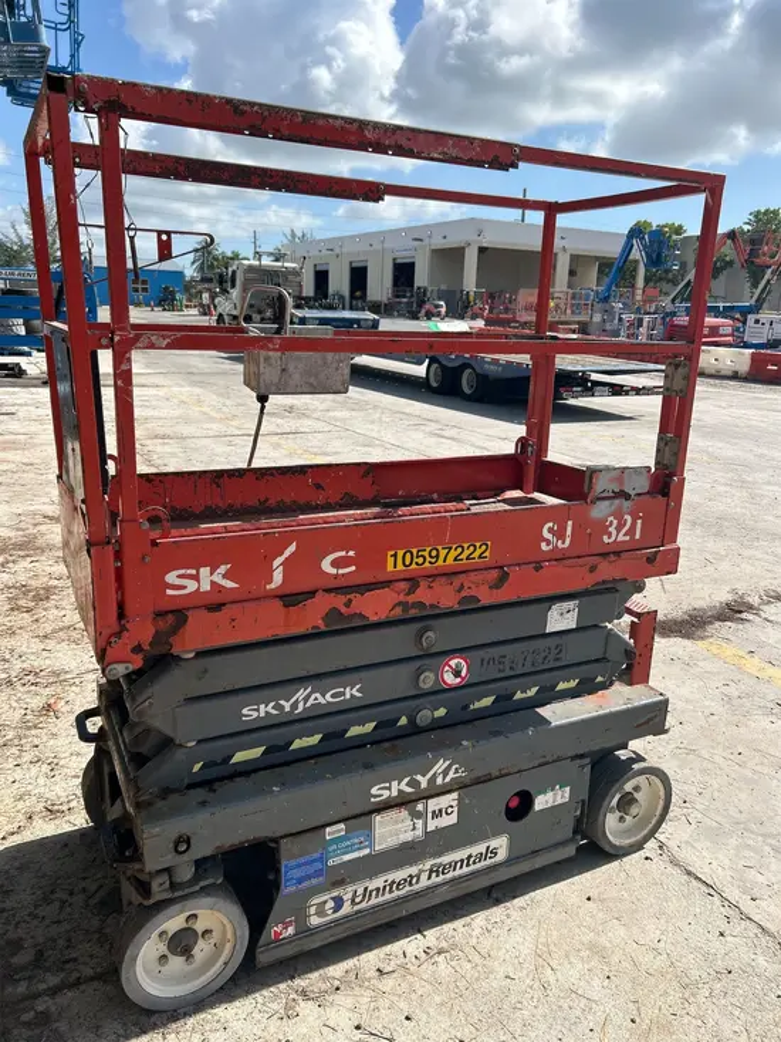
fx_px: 782
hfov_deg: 53.1
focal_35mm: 26
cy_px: 521
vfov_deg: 67.3
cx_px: 390
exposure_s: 1/3165
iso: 50
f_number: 1.5
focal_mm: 5.7
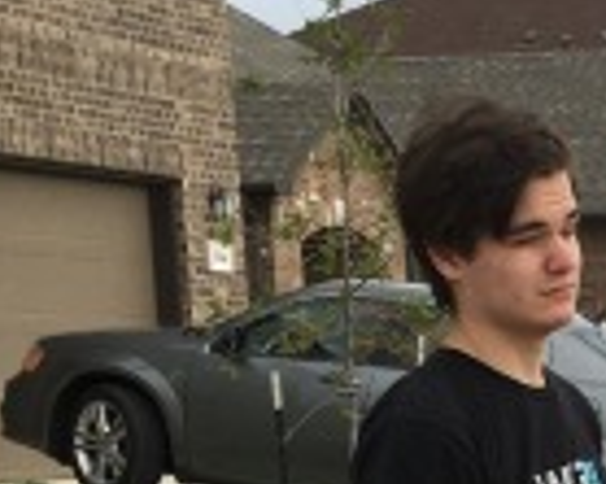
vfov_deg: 10.8
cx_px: 894
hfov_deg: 13.9
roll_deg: +1.4
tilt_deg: -13.8
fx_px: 2330
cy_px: 964
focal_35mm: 130
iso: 25
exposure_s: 1/905
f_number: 2.2
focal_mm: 4.15
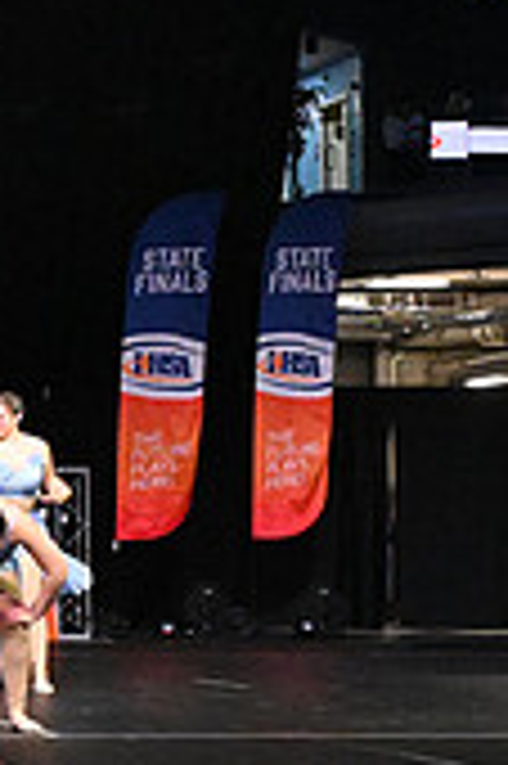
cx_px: -742
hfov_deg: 9.7
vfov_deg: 16.6
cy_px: 518
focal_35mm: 123
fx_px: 2609
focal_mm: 24
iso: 10000
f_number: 4
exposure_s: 1/500
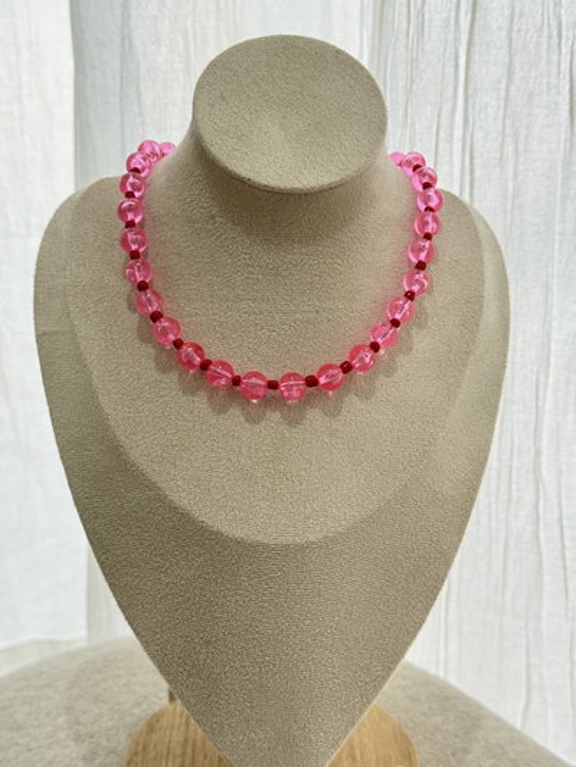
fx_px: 1065
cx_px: 288
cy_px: 384
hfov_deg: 30.3
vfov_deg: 39.6
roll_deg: +0.7
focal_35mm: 48
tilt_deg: -15.5
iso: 80
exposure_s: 1/100
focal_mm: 6.76
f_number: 1.78
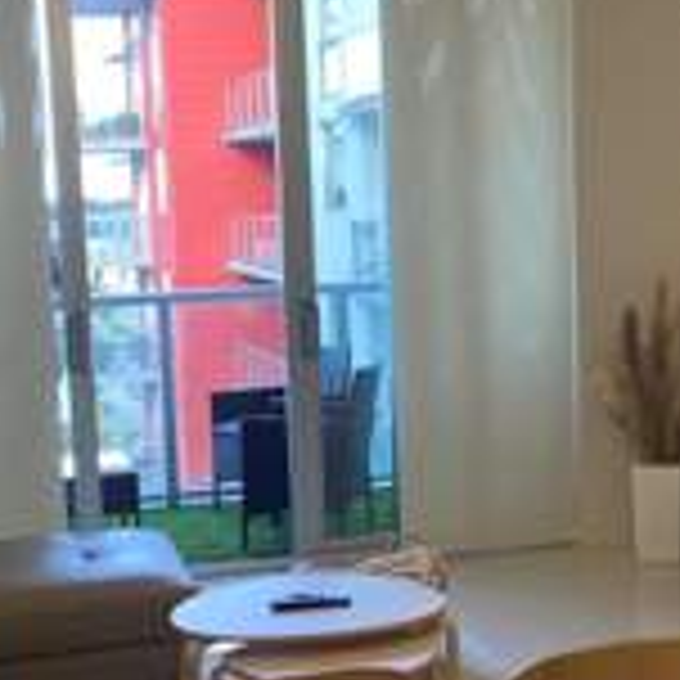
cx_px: 392
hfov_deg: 23.6
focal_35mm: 73
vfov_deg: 23.6
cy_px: 419
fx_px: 1622
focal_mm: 4.25
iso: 64
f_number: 1.8
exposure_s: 1/60
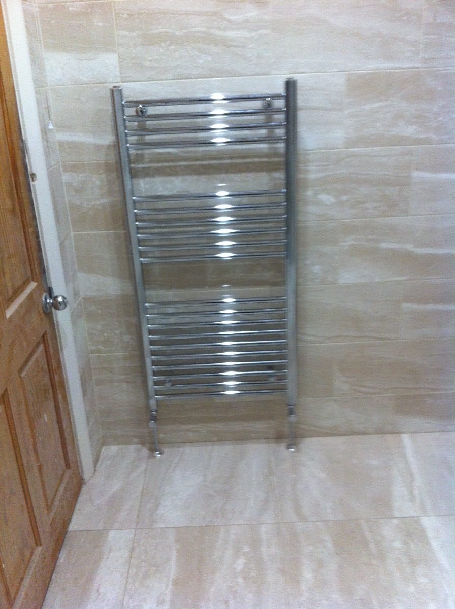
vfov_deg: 52.7
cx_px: 228
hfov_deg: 40.6
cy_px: 304
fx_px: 615
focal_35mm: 35
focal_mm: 3.85
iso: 160
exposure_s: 1/17
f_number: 2.8
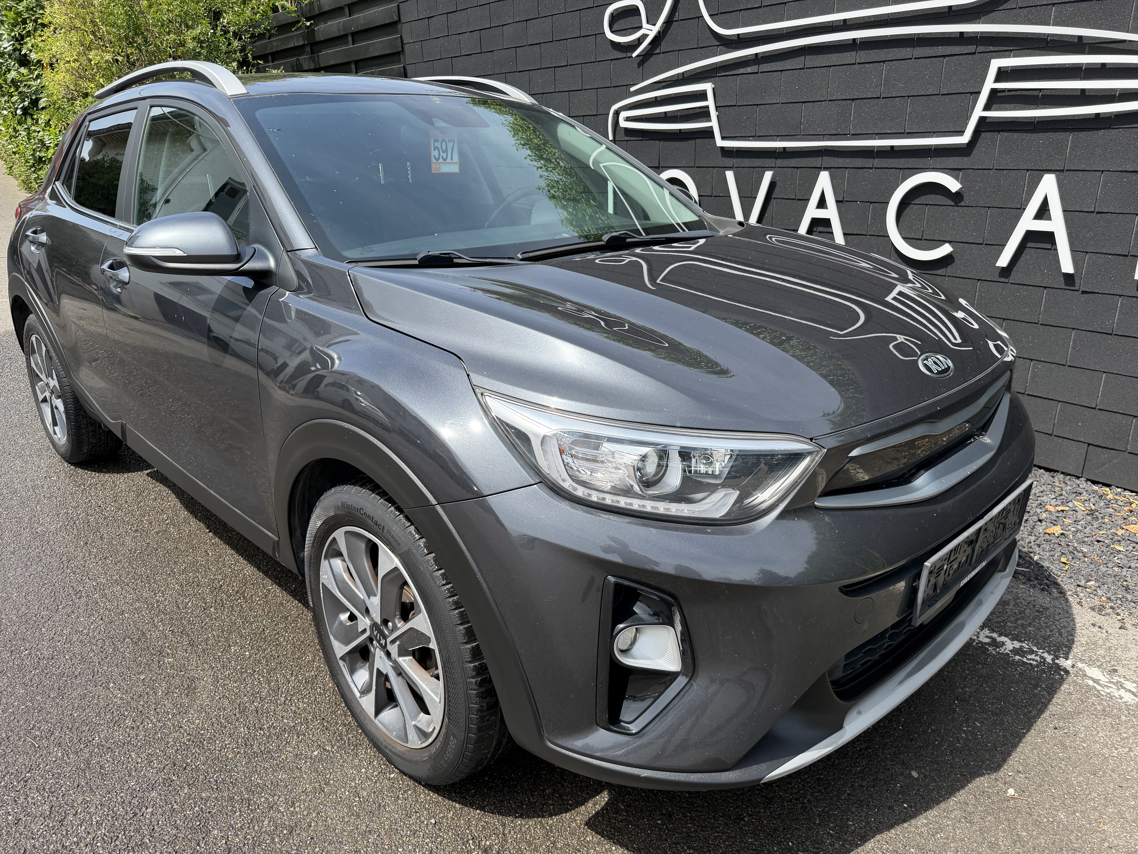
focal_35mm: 24
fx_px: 789
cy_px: 427
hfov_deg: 71.6
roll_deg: +0.1
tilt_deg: -18.8
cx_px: 569
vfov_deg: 56.8
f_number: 1.78
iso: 100
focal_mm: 6.76
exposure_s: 1/2525
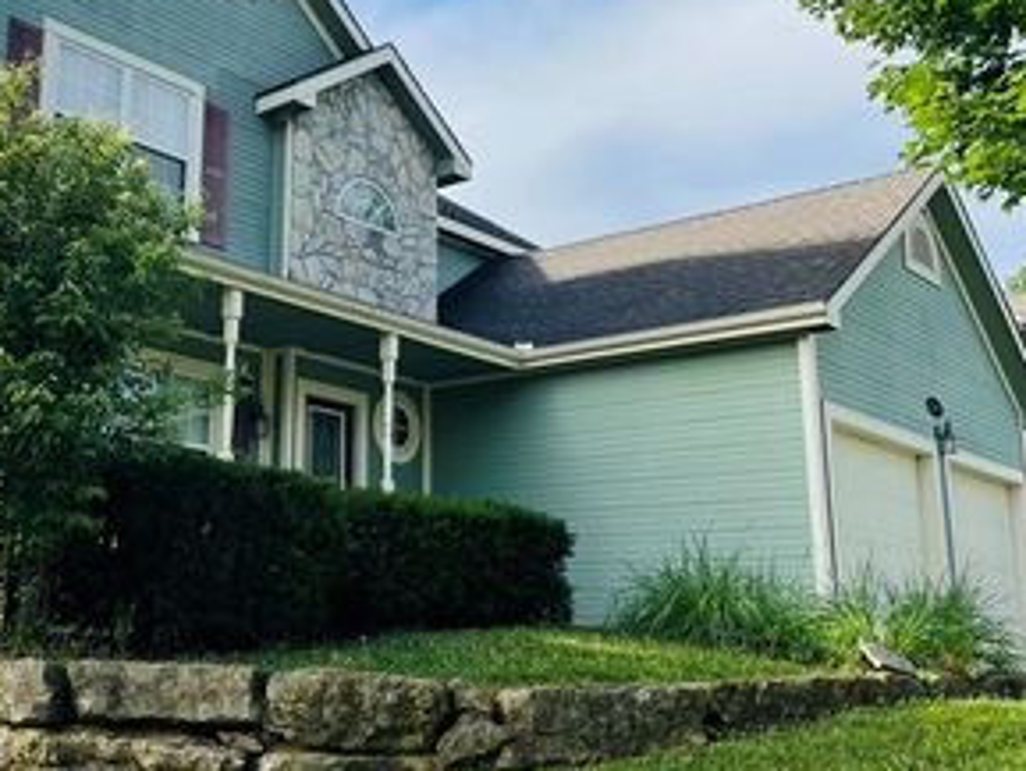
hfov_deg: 41.2
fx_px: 1334
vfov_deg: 32.2
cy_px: 332
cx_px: 298
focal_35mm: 45
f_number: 1.6
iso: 32
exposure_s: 1/2564
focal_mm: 4.2
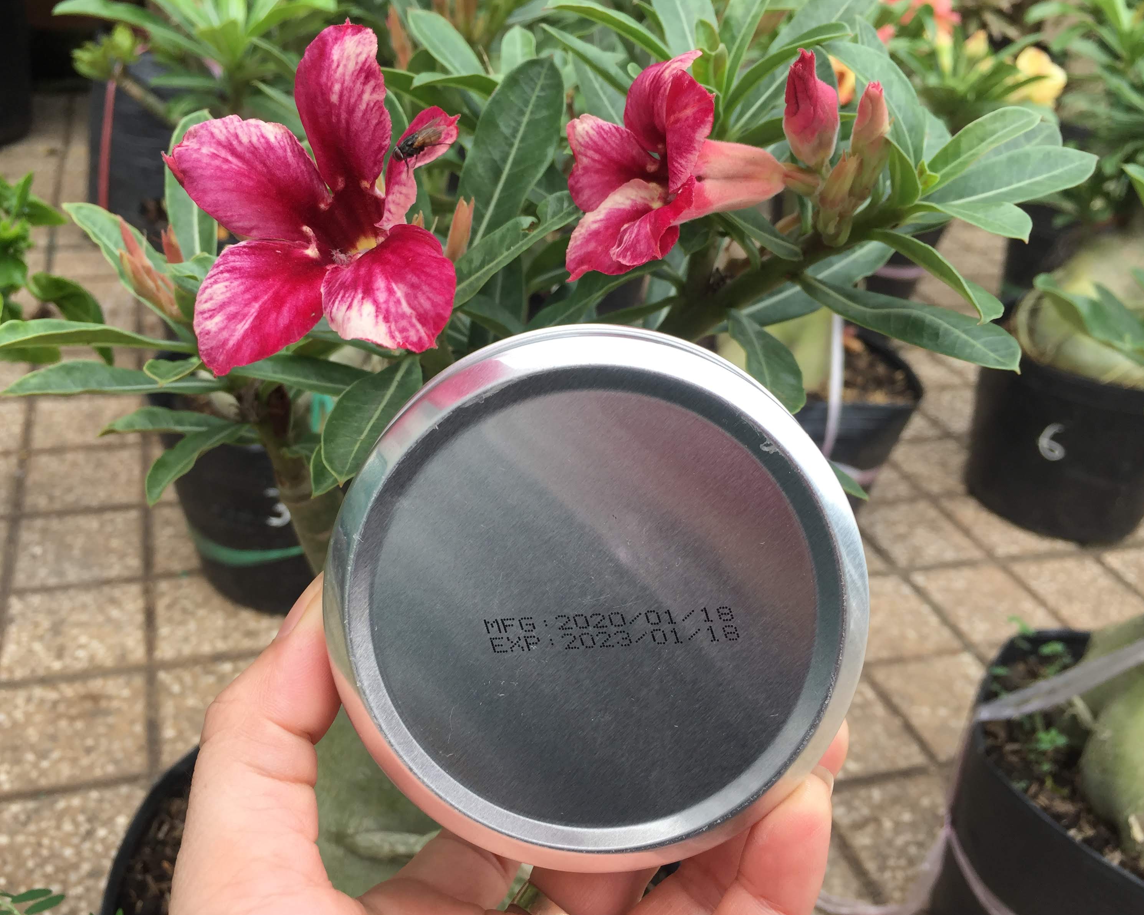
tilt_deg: -27.1
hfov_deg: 57.1
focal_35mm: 31
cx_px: 522
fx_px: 1050
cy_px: 462
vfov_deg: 47.1
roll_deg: -6.2
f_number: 2.2
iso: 32
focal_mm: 4.15
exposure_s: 1/384
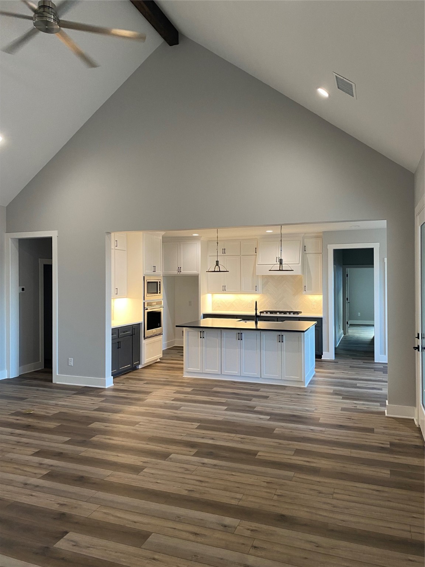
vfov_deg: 67.3
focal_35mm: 26
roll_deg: -0.4
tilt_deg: +0.4
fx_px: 426
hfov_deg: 53.1
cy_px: 284
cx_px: 212
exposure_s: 1/60
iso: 125
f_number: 1.8
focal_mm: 4.25
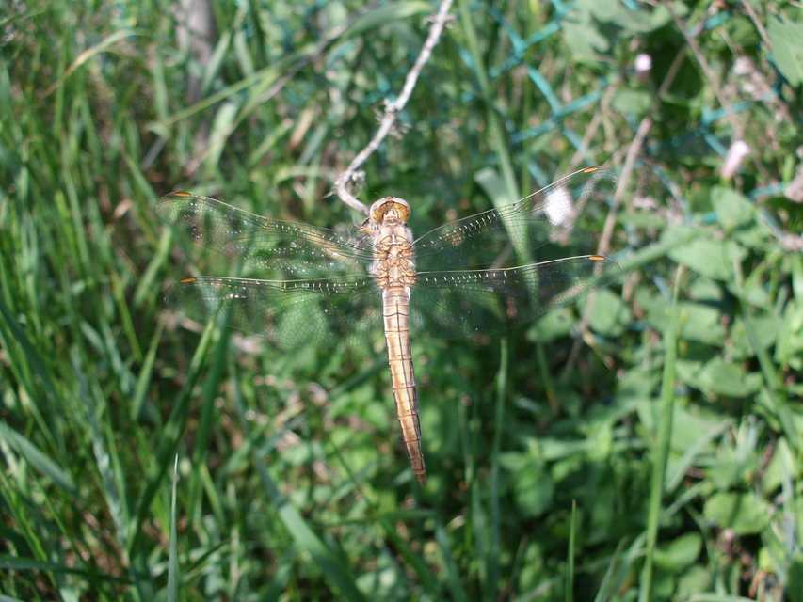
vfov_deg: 39.7
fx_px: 835
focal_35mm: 36
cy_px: 301
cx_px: 402
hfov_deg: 51.3
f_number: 7.3
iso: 100
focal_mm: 6.3
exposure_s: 1/100
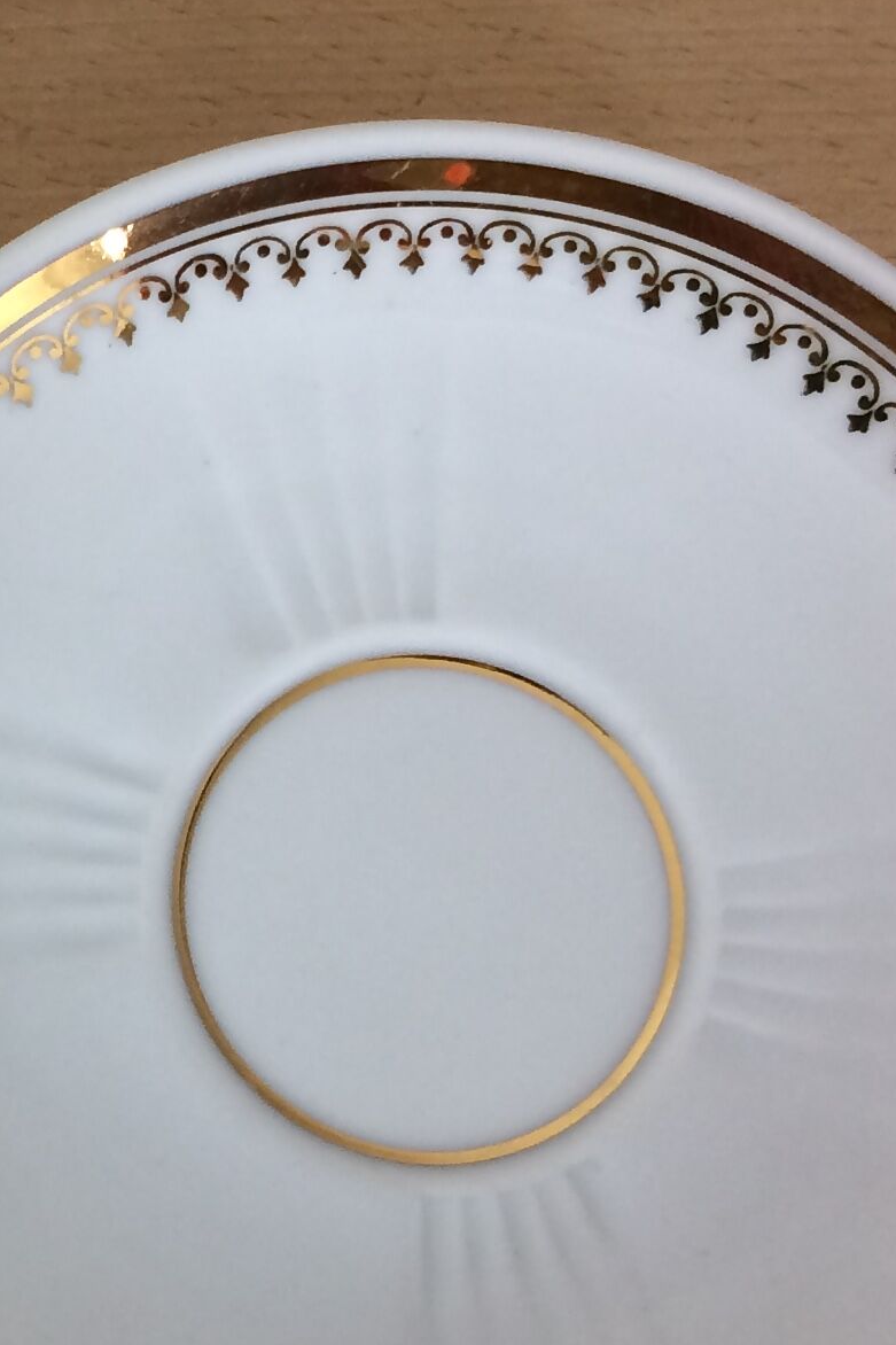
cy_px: 951
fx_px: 3137
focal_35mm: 84
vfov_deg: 24.0
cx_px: -221
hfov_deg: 15.6
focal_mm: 4.15
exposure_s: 1/33
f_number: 2.2
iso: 50
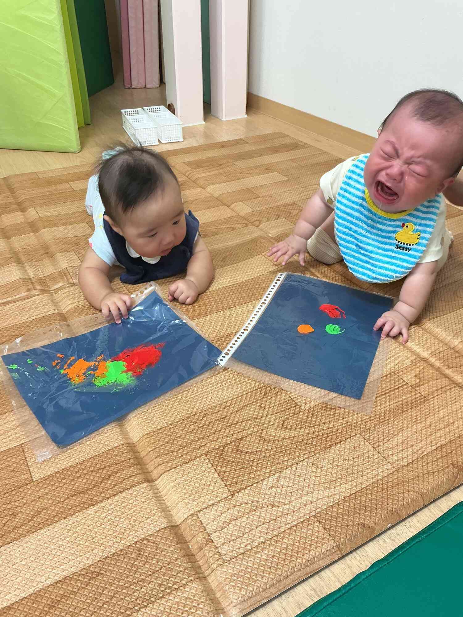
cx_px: 232
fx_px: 517
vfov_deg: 61.7
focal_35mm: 29
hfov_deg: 48.2
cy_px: 308
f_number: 1.8
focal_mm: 3
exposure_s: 1/60
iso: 40
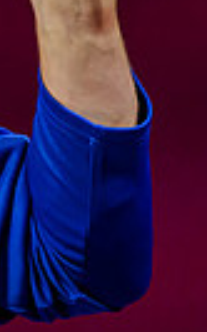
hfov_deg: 1.3
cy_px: 10
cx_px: -430
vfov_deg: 2.0
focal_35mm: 1036
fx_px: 9361
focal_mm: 200
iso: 2500
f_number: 3.2
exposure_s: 1/1600
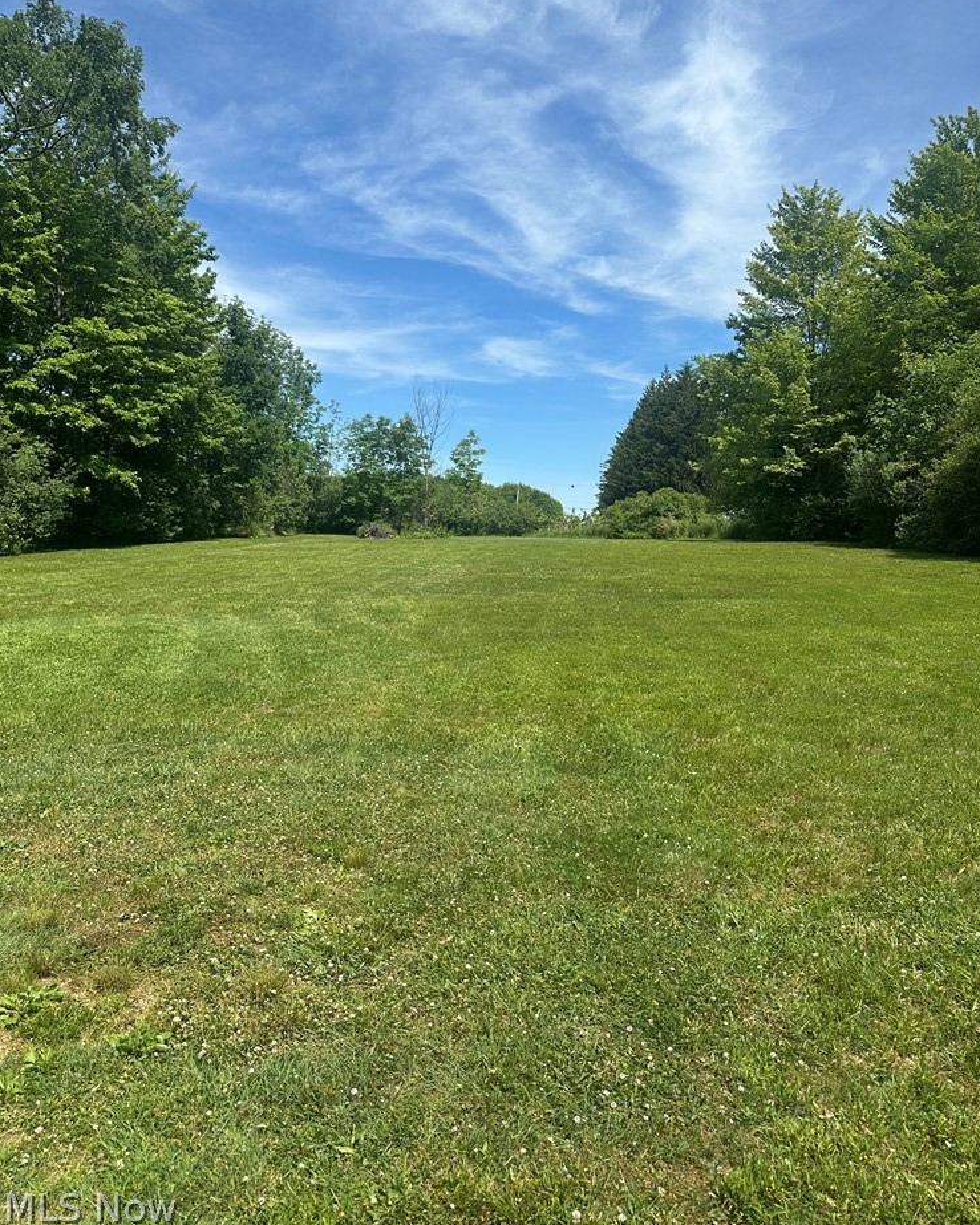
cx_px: 503
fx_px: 943
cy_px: 559
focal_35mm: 26
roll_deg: -2.3
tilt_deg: +1.7
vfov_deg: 65.9
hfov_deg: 54.9
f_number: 1.78
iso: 80
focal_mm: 6.86
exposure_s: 1/4184
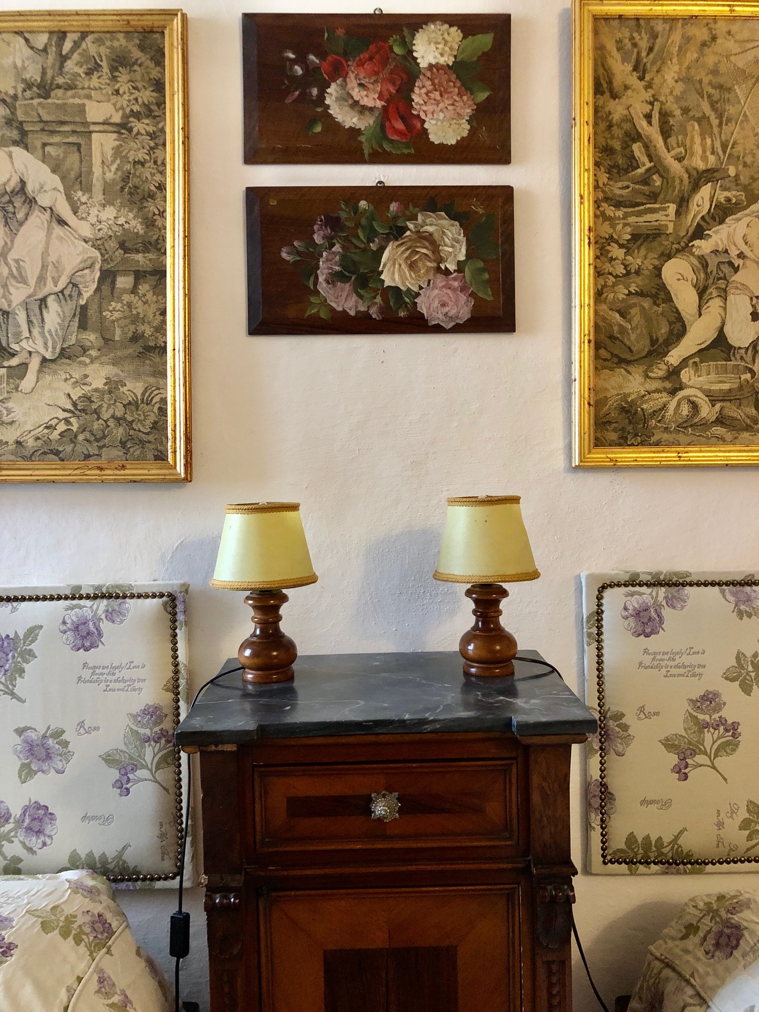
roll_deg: +0.0
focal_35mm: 28
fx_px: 819
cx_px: 380
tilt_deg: +0.2
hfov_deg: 49.7
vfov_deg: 63.4
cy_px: 506
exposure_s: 1/5
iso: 100
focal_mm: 3.99
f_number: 1.8
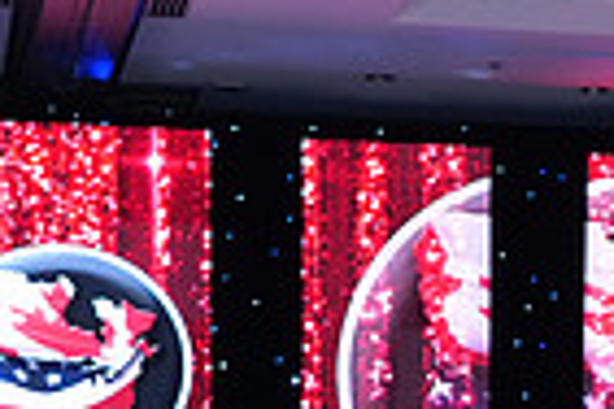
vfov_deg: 7.7
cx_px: 740
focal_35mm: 173
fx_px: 2950
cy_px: 755
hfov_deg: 11.6
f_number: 5
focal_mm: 42
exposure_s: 1/250
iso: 2500
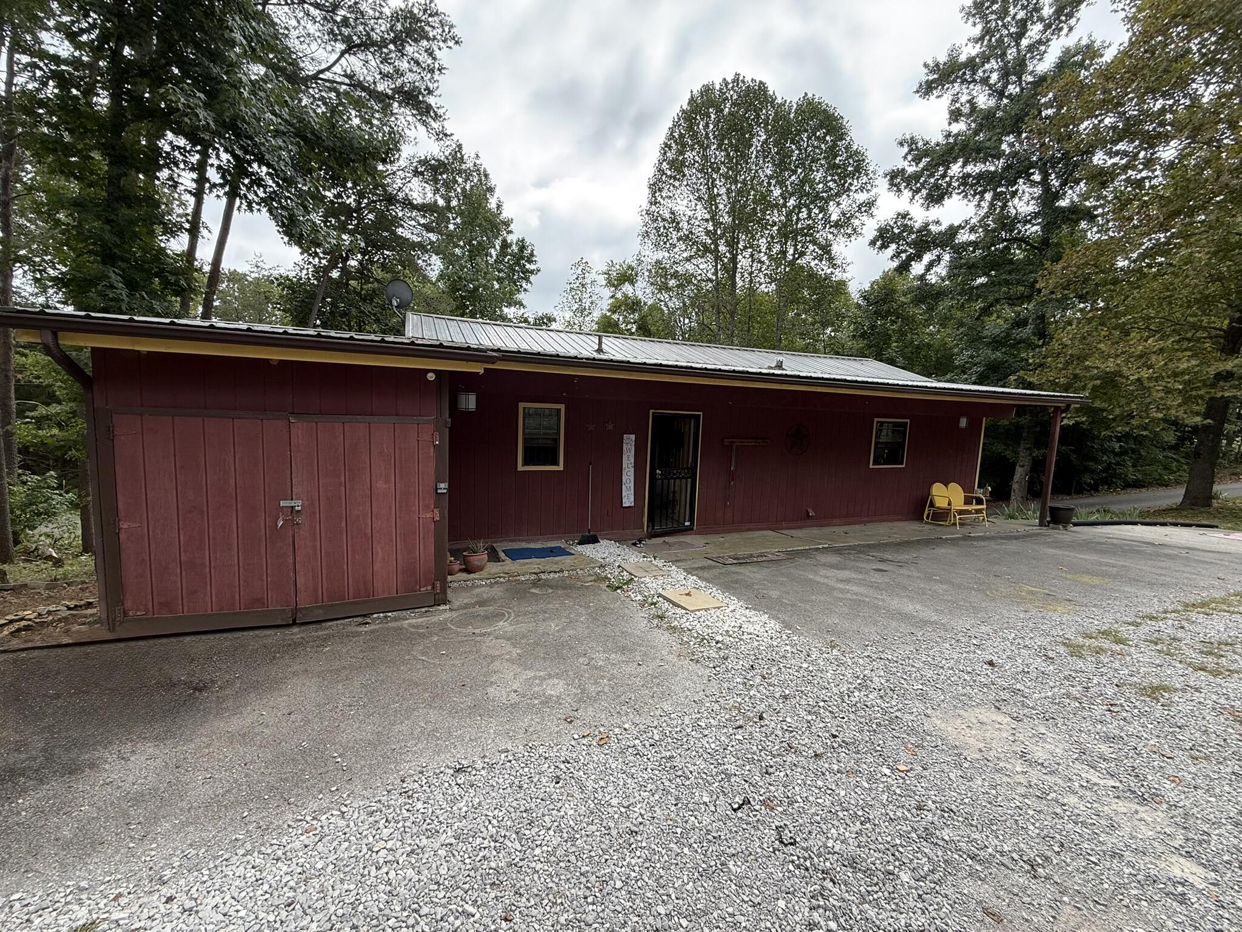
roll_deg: -2.7
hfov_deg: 102.1
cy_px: 466
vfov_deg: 85.7
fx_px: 502
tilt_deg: -6.7
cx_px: 621
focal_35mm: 14
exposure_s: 1/486
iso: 50
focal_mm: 2.22
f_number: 2.2
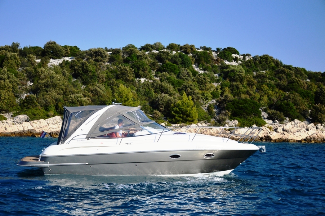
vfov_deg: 23.7
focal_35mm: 57
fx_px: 514
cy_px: 108
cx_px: 162
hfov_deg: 35.1
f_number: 4.2
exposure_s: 1/4000
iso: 200
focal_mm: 38
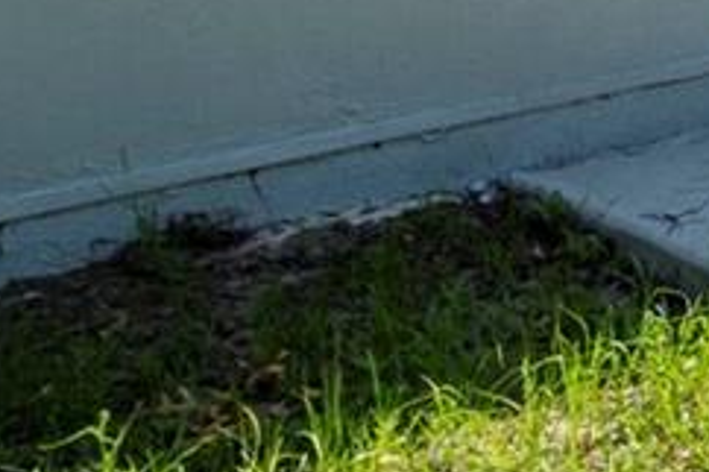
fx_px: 2736
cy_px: -569
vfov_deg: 9.1
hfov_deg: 12.3
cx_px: 1594
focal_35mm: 139
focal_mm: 14
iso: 100
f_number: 8
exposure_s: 1/250
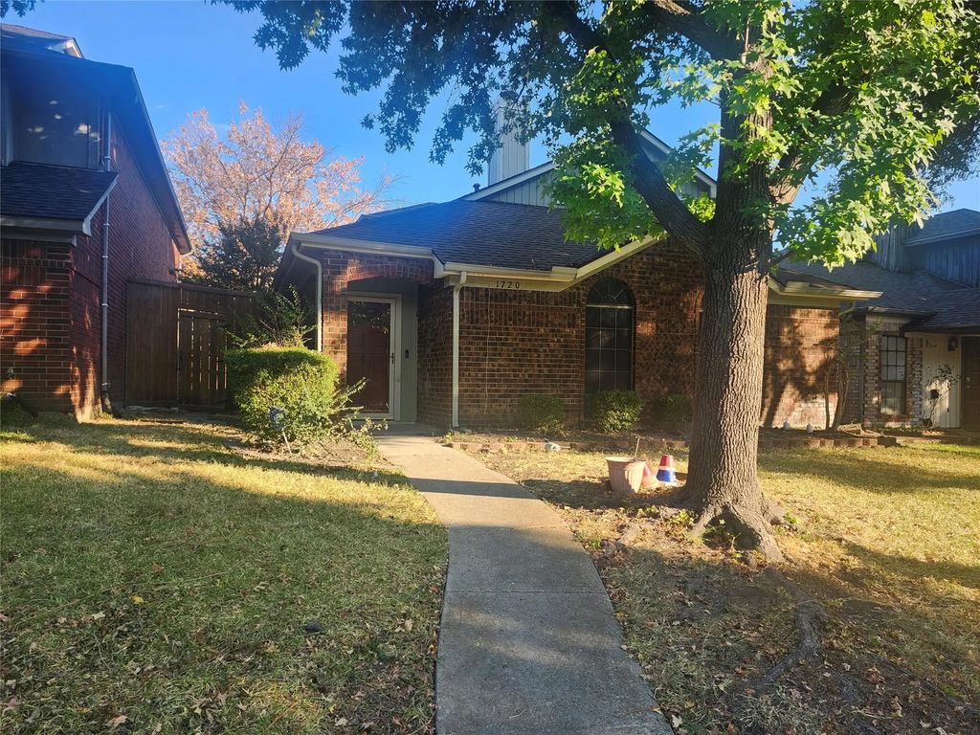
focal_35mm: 23
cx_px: 490
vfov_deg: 58.9
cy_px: 368
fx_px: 651
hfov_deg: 73.9
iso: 25
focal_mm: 5.54
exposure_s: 1/306
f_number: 1.8
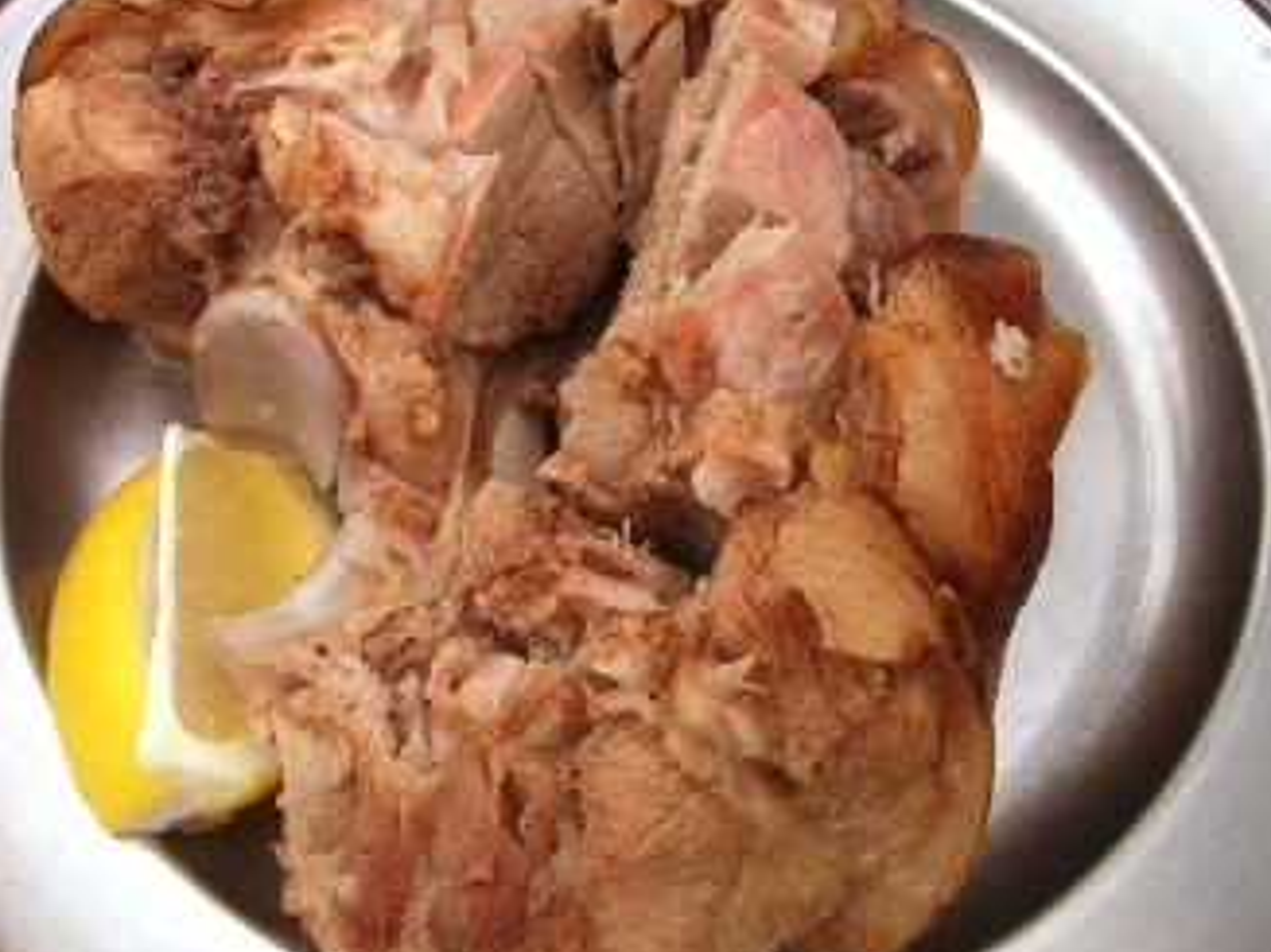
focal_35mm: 48
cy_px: 389
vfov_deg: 30.2
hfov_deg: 39.5
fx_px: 1762
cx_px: 494
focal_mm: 5.8
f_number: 4.3
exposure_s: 1/400
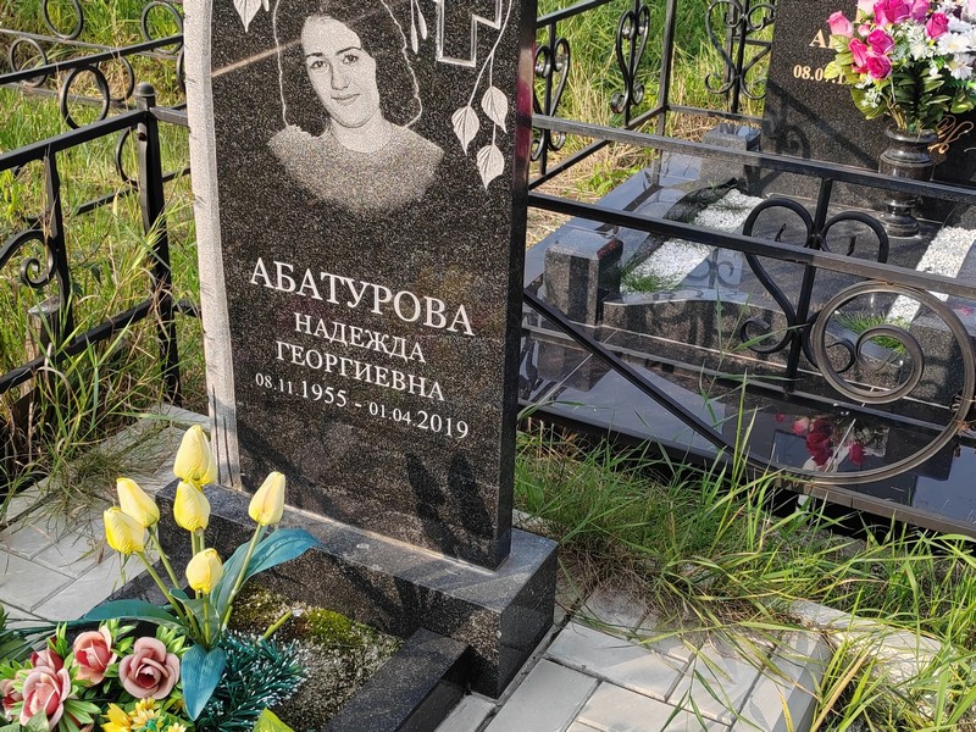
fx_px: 1353
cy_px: 366
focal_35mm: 48
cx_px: 488
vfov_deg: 30.3
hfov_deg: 39.7
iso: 100
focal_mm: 5.52
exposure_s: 1/540
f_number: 1.9
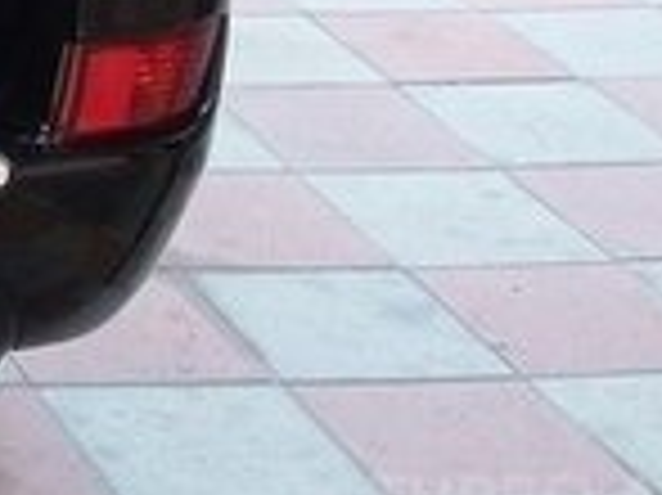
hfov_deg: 12.2
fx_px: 2656
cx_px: -757
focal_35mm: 139
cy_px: -533
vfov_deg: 9.8
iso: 64
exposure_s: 1/50
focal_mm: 3.3
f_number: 2.2
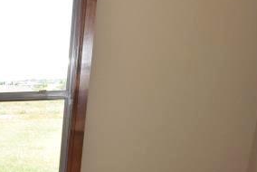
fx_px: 386
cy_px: 210
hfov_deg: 27.9
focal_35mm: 54
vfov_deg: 22.9
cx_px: -106
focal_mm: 10
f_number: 9
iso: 560
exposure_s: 1/125
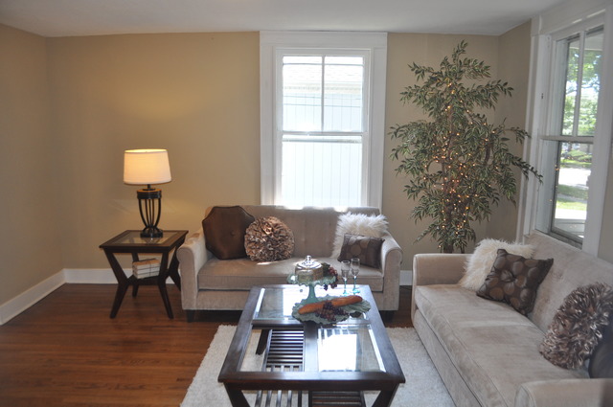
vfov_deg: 47.8
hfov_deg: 67.4
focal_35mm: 27
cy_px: 204
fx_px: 459
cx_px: 306
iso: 400
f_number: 3.5
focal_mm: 18
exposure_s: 1/125
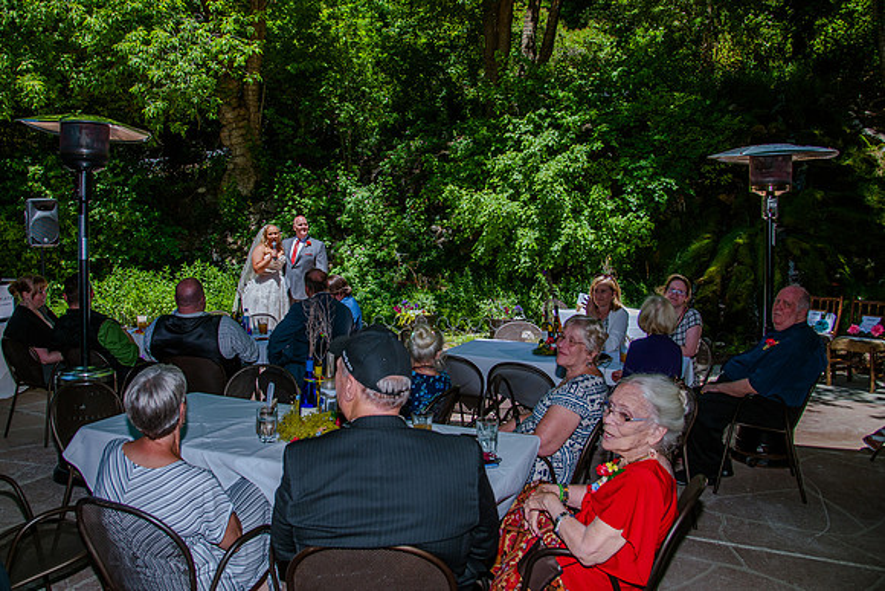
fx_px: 669
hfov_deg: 66.7
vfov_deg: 47.5
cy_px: 265
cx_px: 391
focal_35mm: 27
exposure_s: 1/1000
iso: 250
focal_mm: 24
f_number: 5.6
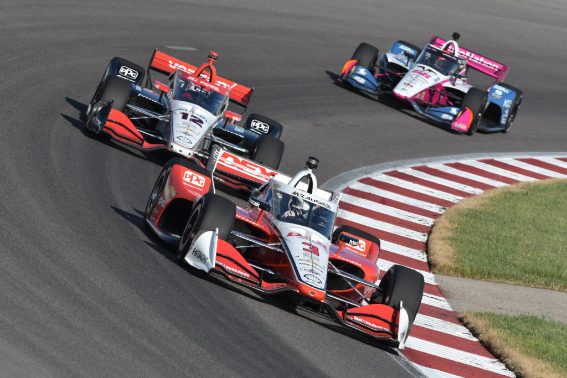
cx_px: 284
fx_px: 7088
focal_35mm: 450
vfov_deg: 3.1
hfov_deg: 4.6
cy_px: 189
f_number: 11
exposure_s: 1/2500
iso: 1000
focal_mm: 300
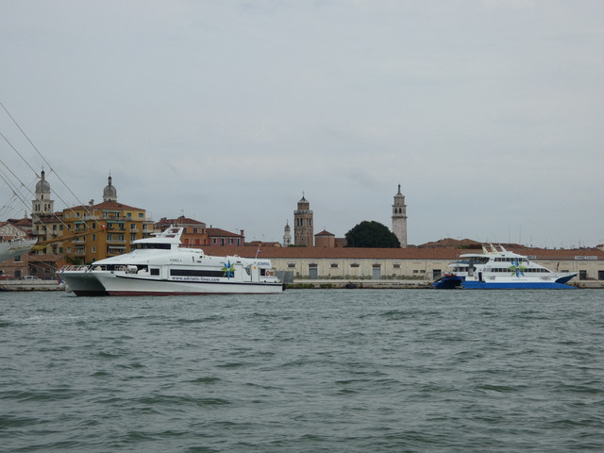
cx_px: 302
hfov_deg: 26.3
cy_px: 226
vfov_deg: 19.9
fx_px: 1291
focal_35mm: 74
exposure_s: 1/800
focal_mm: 13.3
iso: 80
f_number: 4.4
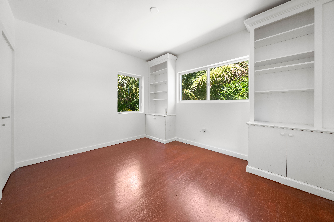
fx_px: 111
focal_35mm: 12
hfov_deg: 112.6
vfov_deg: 90.0
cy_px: 111
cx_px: 167
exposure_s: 1/50
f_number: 8
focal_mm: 12
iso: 320
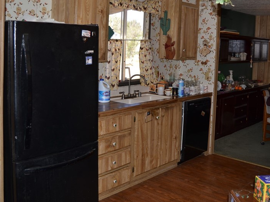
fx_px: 312
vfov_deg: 35.6
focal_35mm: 40
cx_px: 162
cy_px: 65
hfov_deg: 46.5
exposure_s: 1/200
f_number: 3.5
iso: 100
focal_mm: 18
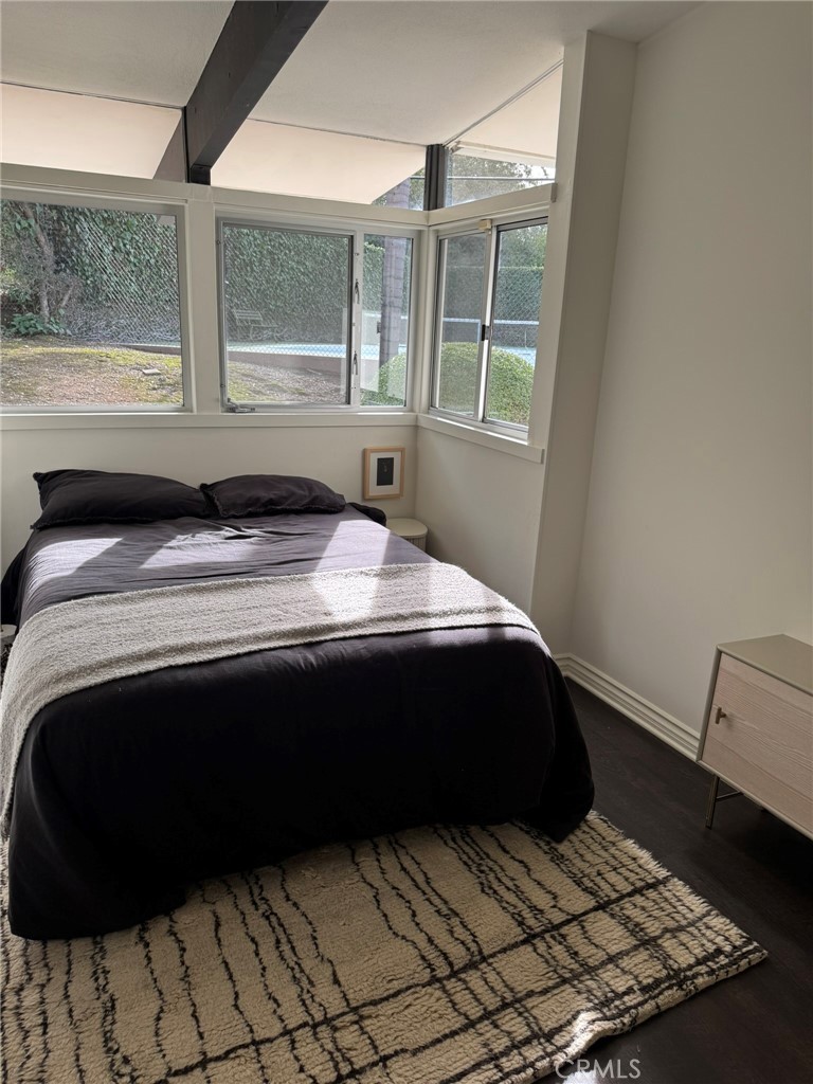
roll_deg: -1.7
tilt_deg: -16.7
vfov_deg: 71.6
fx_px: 752
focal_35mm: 24
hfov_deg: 56.8
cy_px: 542
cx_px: 406
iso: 80
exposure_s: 1/282
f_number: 1.78
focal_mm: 6.76
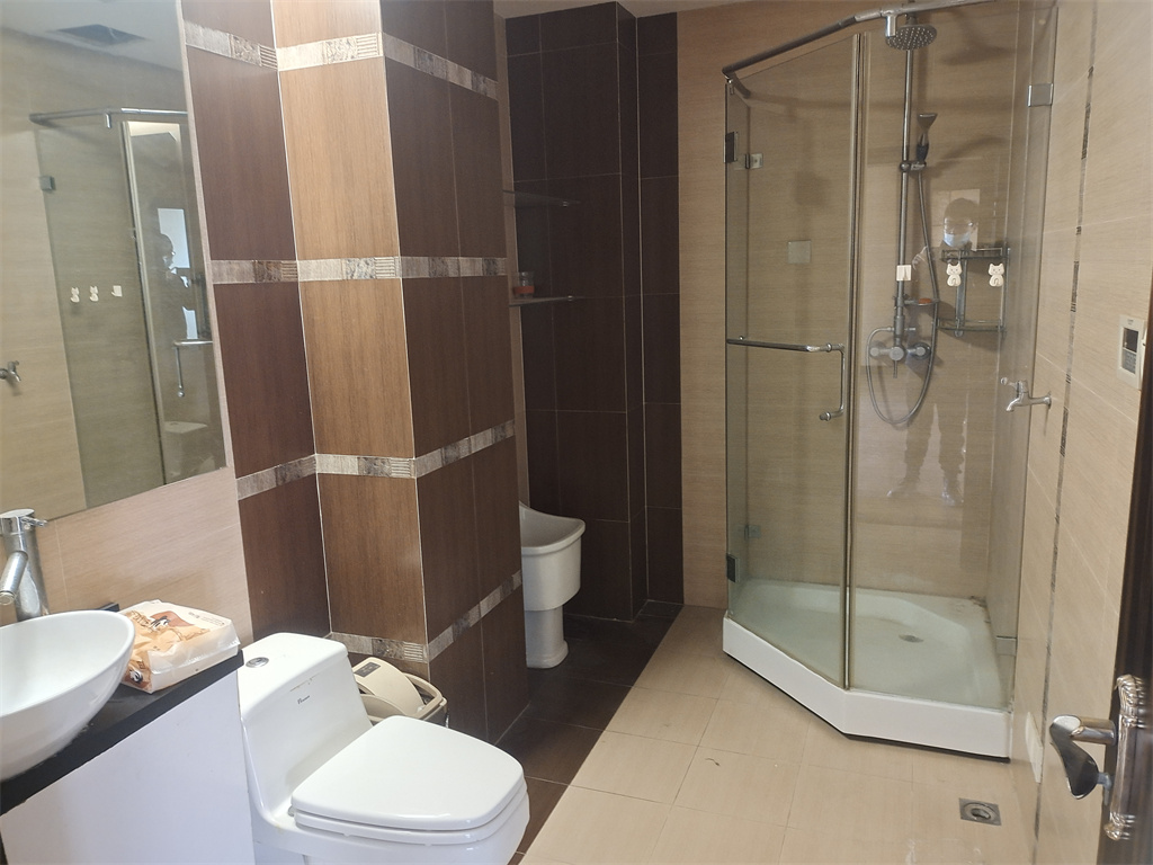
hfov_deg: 76.4
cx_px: 576
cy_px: 432
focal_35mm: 22
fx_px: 733
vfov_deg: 61.1
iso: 670
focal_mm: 4.71
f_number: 1.79
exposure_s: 1/25
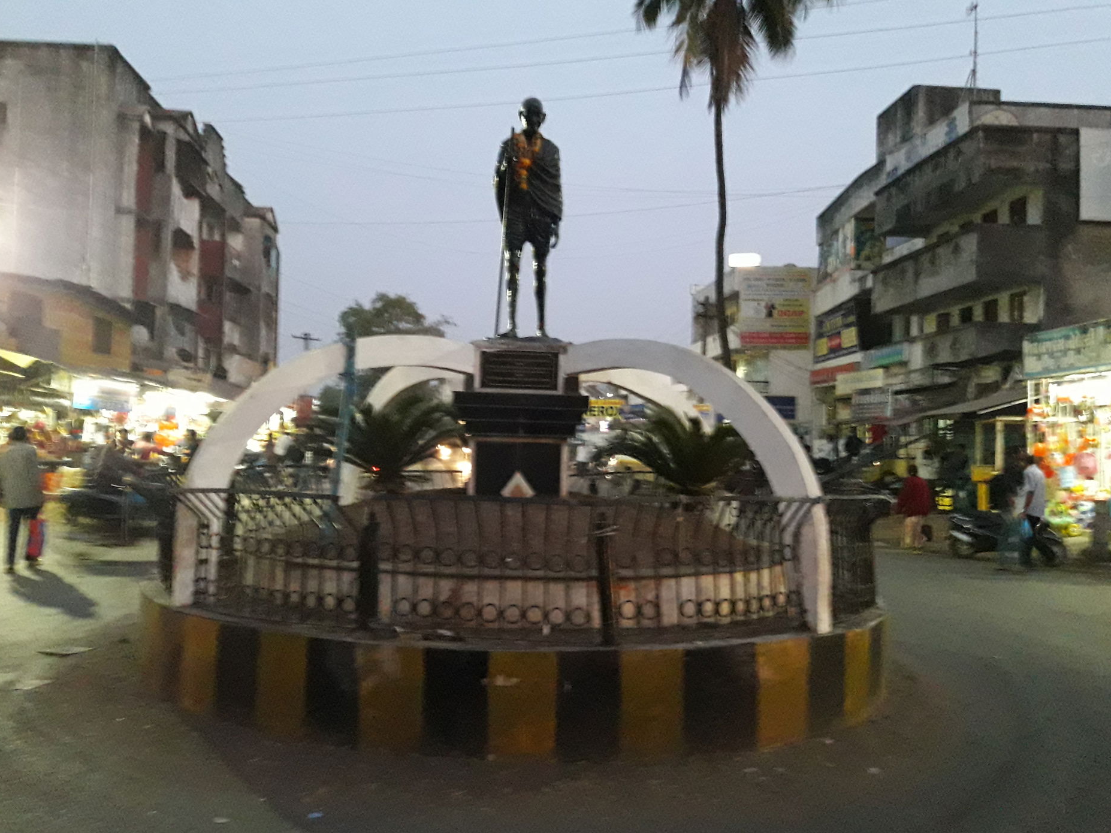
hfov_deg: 61.7
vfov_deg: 48.2
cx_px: 539
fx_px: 931
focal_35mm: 29
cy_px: 425
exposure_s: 1/17
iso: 800
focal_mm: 3.7
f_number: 1.9
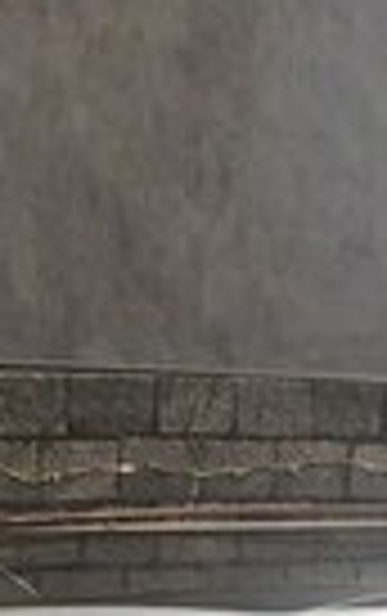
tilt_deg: -11.4
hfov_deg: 8.7
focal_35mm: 148
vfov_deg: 13.0
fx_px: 2490
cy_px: 1059
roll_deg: +1.9
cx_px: -135
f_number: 2.2
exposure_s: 1/1953
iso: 32
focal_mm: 4.15
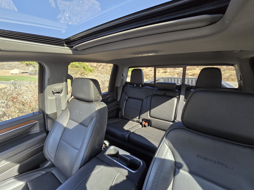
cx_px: 127
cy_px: 95
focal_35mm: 13
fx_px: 95
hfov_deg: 106.2
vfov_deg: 89.9
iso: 125
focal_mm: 2.2
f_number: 2.2
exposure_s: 1/60
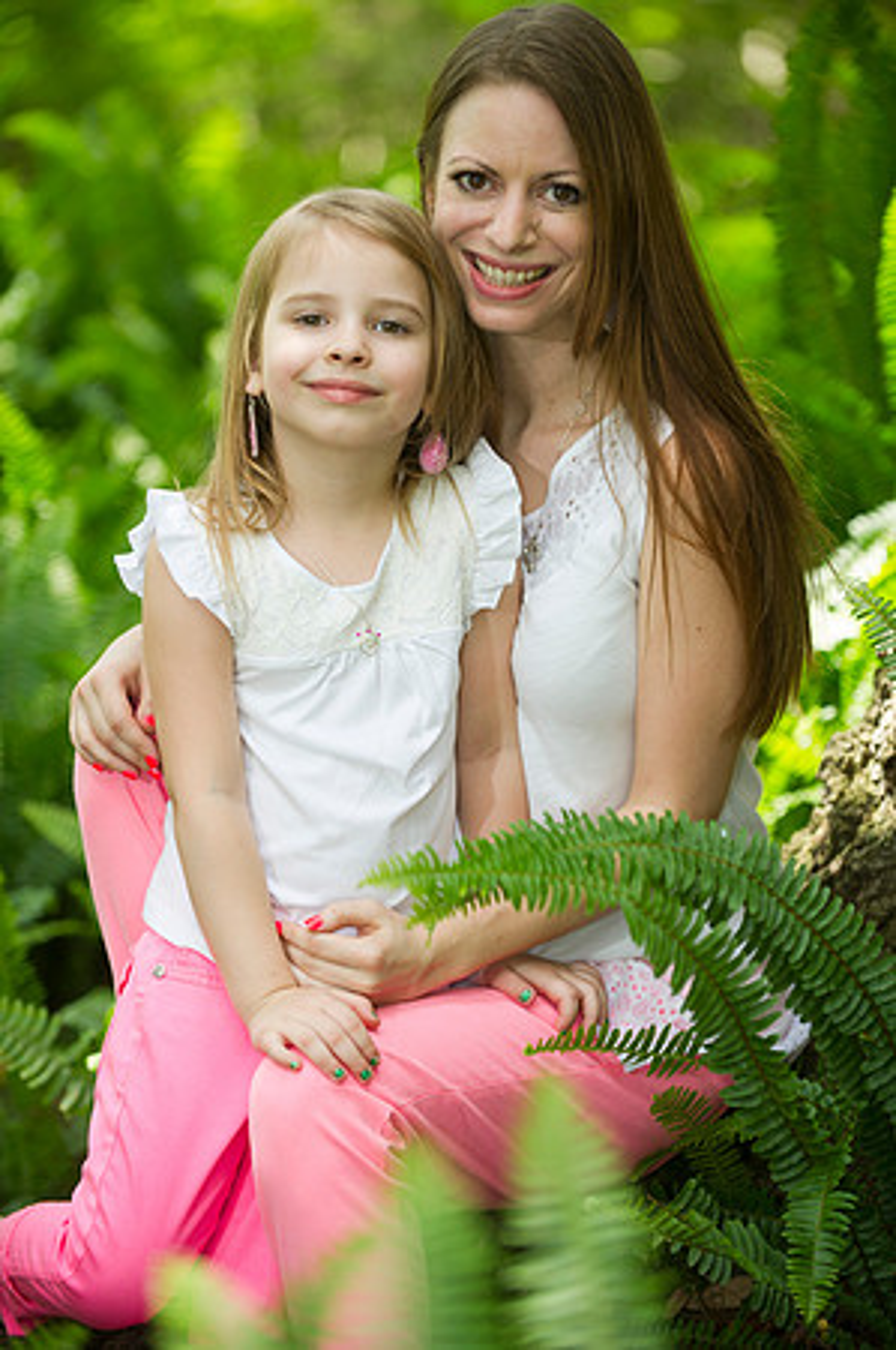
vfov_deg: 17.1
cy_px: 675
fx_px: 4490
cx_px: 448
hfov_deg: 11.4
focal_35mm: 120
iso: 200
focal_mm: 120
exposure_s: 1/200
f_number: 2.8
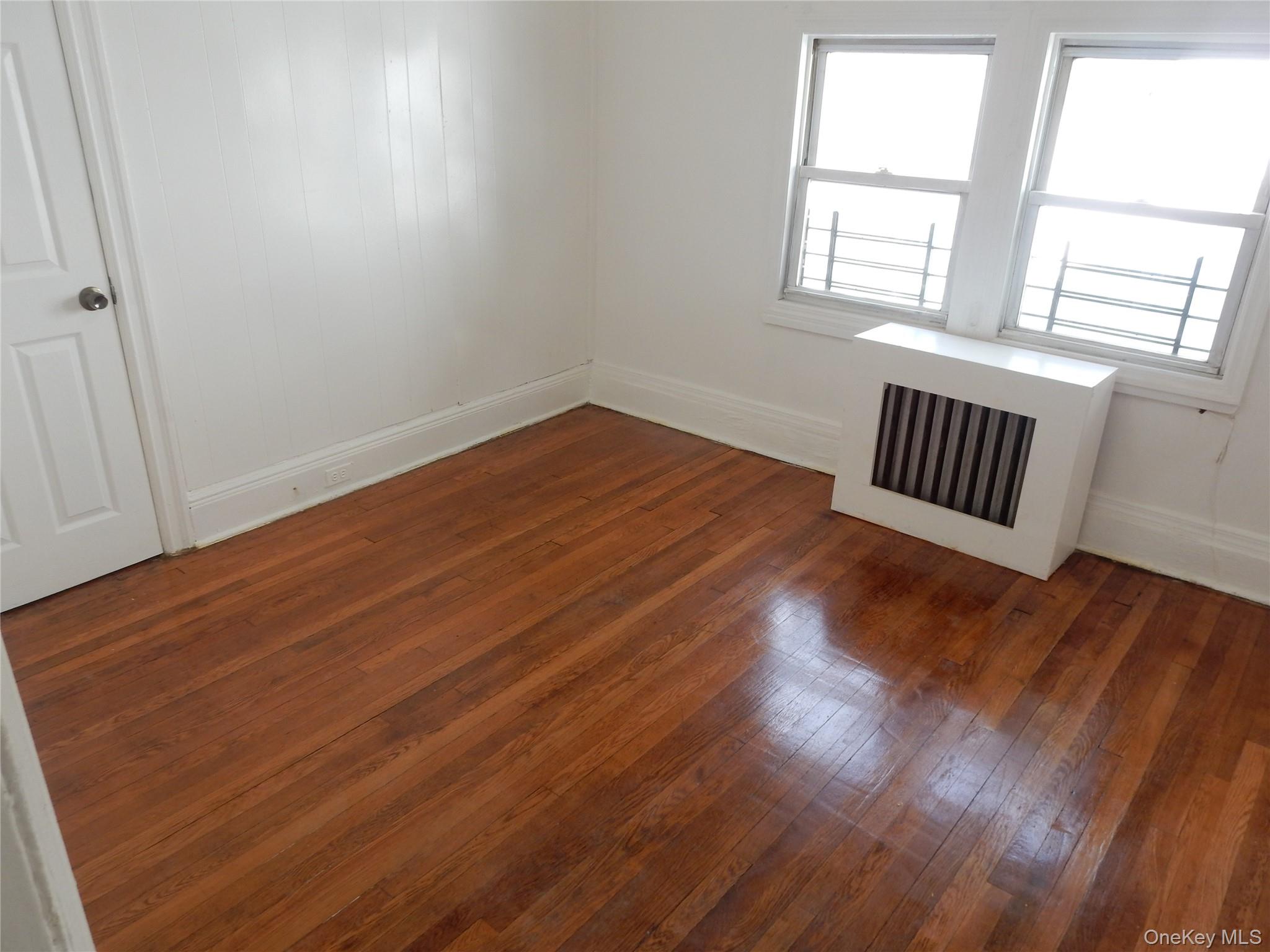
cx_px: 635
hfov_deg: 69.4
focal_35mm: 25
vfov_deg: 54.9
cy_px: 476
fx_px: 917
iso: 125
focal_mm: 4.5
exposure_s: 1/30
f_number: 4.8
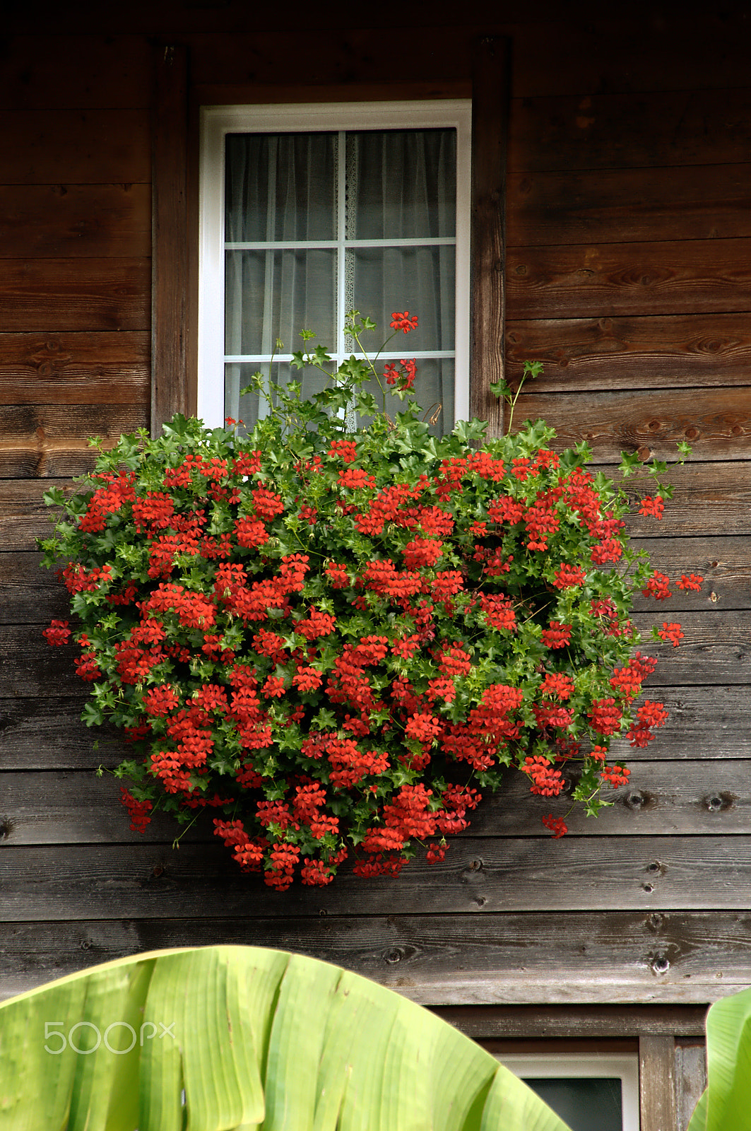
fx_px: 7057
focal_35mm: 225
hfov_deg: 6.1
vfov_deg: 9.2
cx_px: 376
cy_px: 566
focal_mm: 150
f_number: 9
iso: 200
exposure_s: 1/80
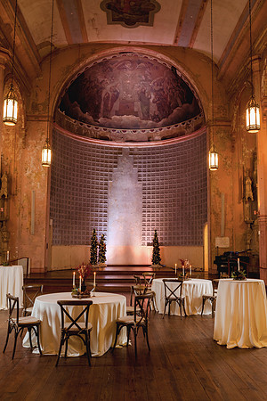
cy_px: 200
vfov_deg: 54.4
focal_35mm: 35
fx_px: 389
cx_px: 134
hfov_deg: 37.9
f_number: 5.6
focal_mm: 35
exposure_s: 1/25
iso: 400
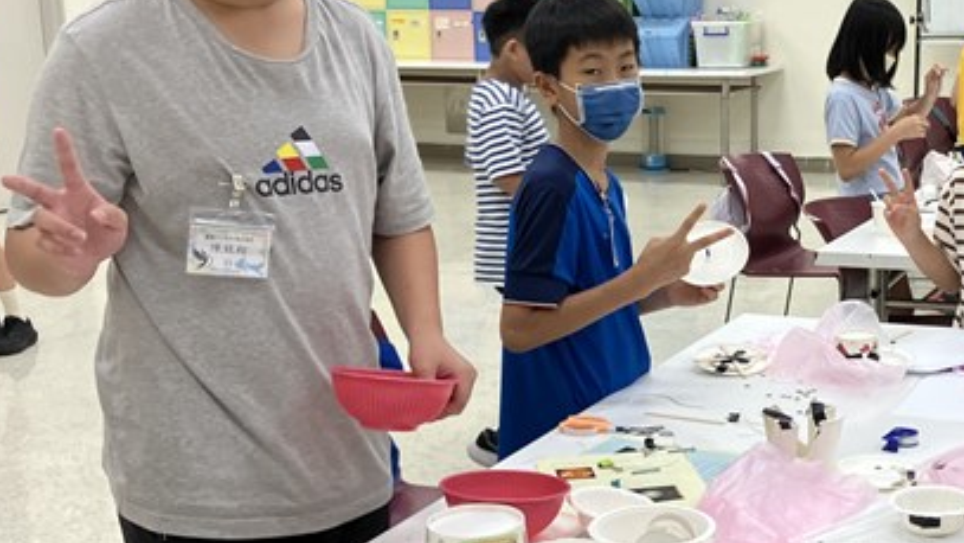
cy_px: 356
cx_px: 765
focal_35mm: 60
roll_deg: +1.6
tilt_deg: -12.2
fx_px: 1534
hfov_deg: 33.9
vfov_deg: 20.0
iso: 50
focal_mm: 3.99
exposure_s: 1/120
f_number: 1.8
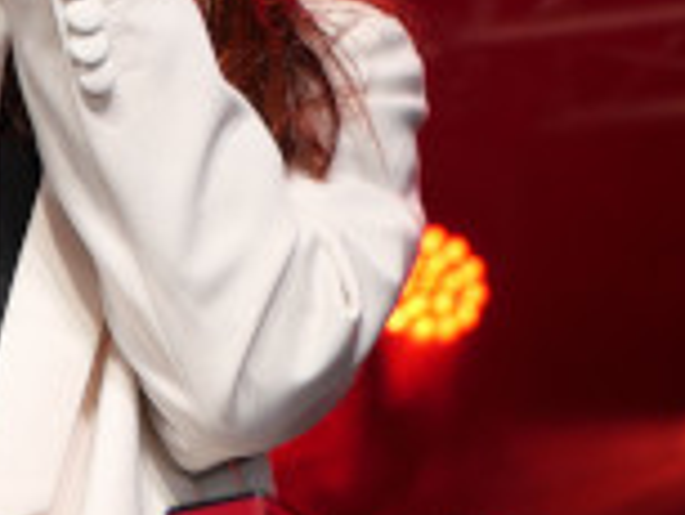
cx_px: 13
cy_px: -139
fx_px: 7466
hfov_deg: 5.2
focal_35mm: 377
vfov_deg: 3.9
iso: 200
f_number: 4
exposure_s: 1/100
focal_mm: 45
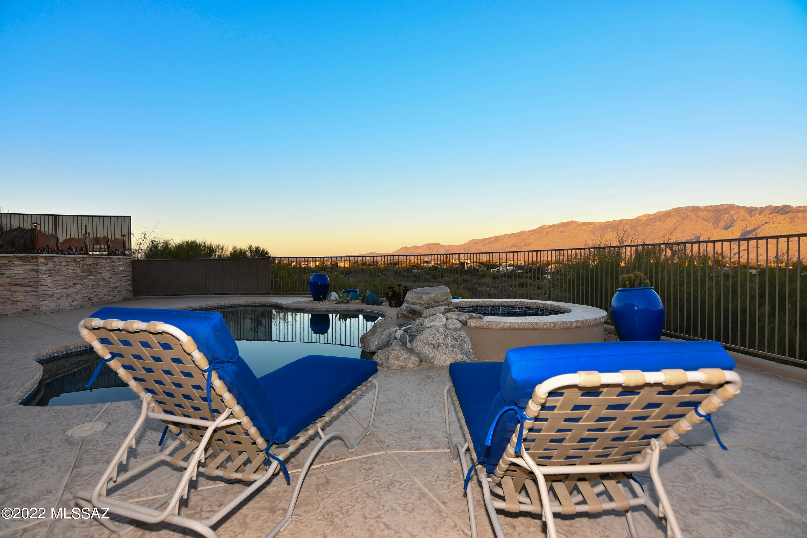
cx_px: 404
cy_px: 269
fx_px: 359
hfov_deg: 96.7
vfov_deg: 73.7
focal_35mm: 16
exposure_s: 1/125
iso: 180
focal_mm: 11
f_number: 5.6
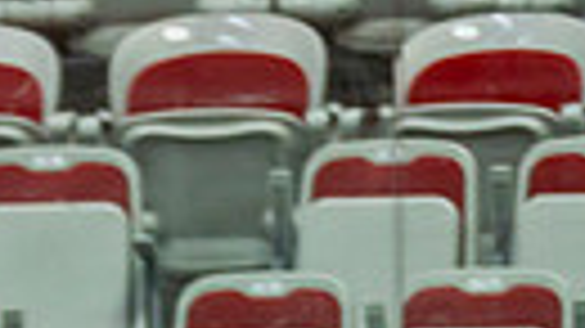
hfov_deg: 2.5
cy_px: 816
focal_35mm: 882
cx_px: 144
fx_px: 13676
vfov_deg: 1.4
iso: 800
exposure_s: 1/640
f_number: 2.8
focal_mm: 145
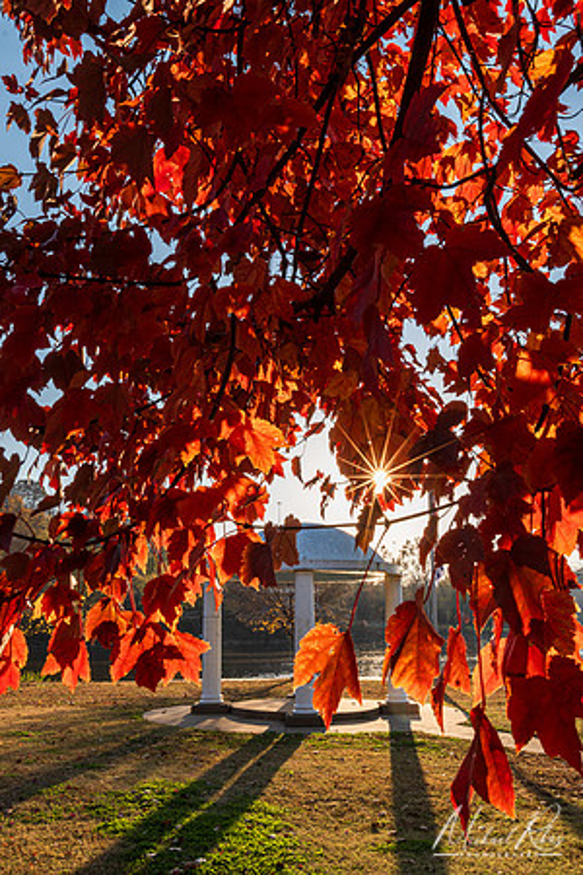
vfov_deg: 61.9
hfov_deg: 43.6
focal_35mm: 30
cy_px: 438
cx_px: 292
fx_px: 729
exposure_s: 1/100
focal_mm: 20
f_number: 16
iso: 200
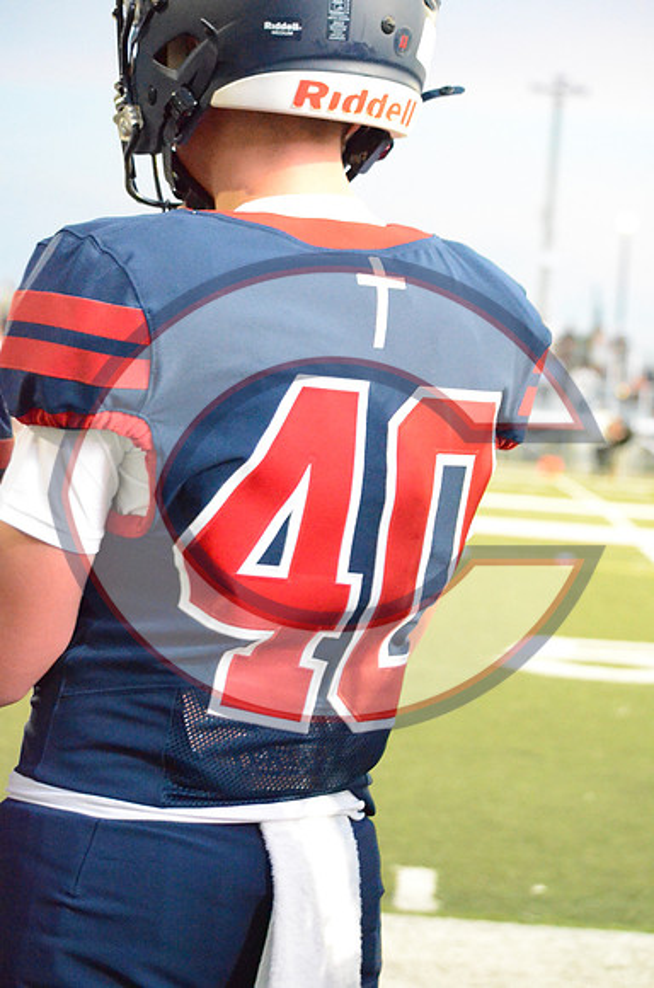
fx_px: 2259
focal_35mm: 82
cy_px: 494
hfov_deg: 16.5
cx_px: 327
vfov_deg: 24.7
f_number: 4.5
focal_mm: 55
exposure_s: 1/100
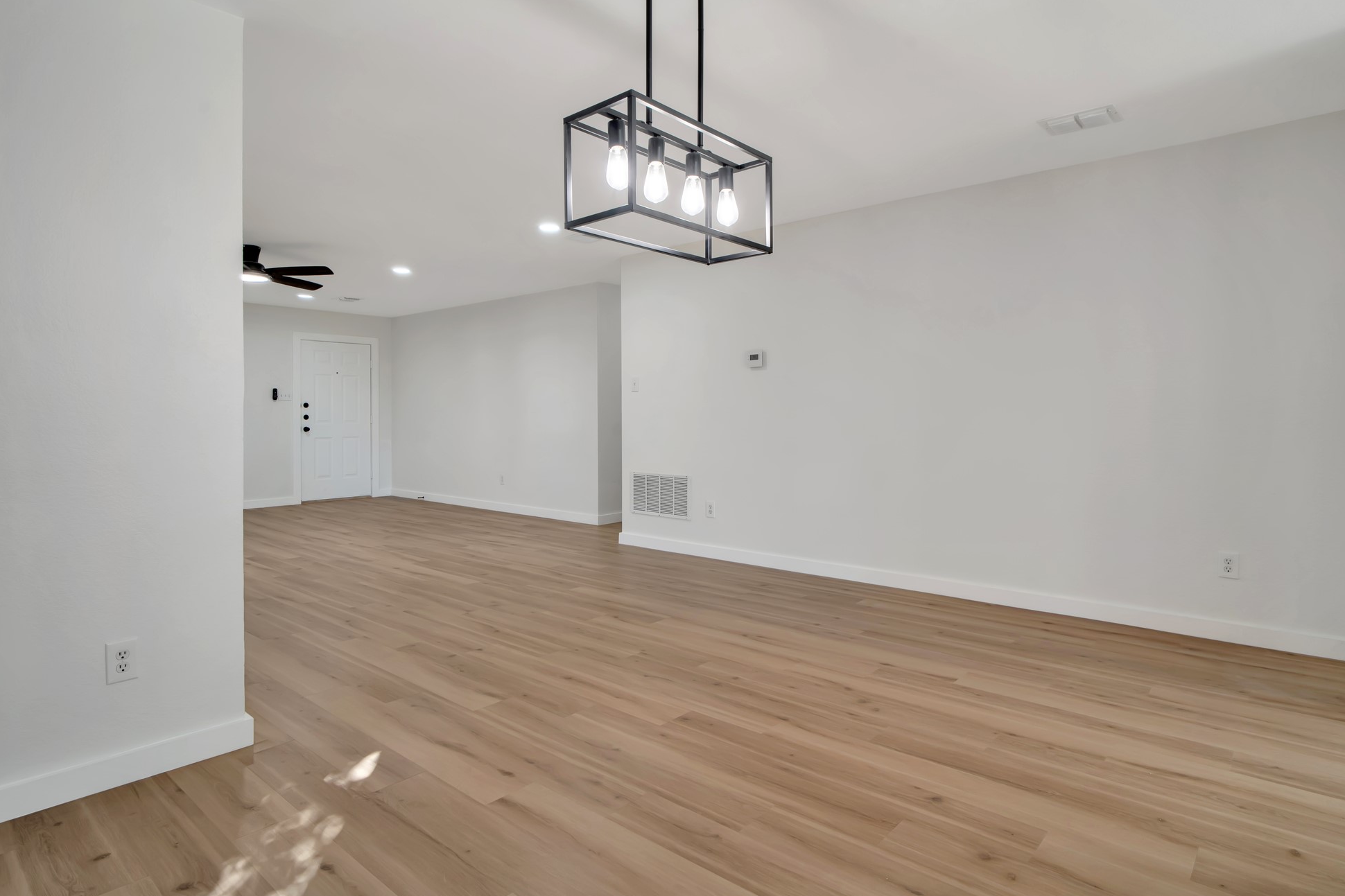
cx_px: 663
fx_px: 710
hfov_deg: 86.9
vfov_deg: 64.5
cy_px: 426
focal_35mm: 19
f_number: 8
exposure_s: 1/60
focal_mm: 18
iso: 200
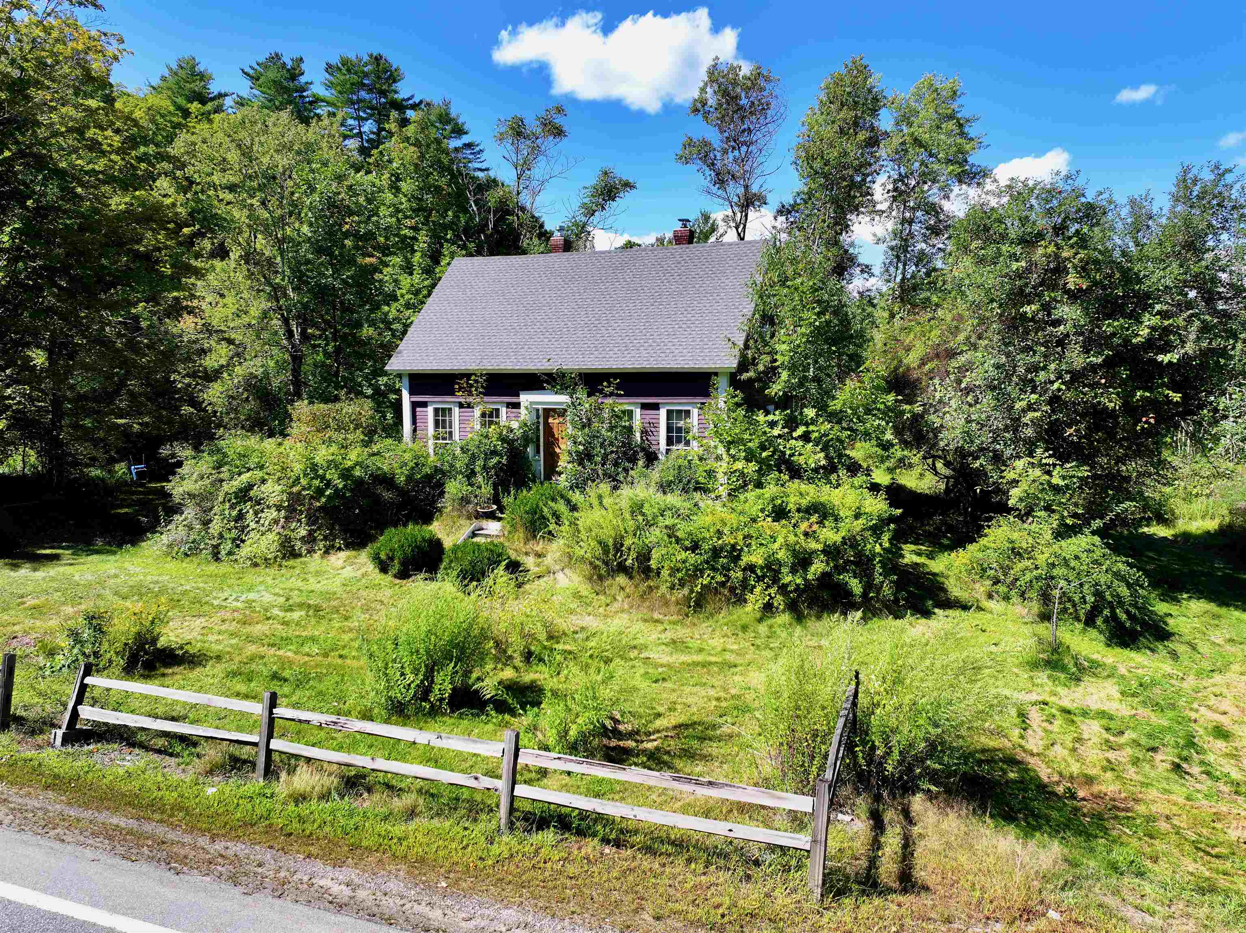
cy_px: 466
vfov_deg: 56.8
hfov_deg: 71.6
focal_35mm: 24
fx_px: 863
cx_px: 623
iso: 100
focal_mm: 12.29
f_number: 2.8
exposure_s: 1/1250
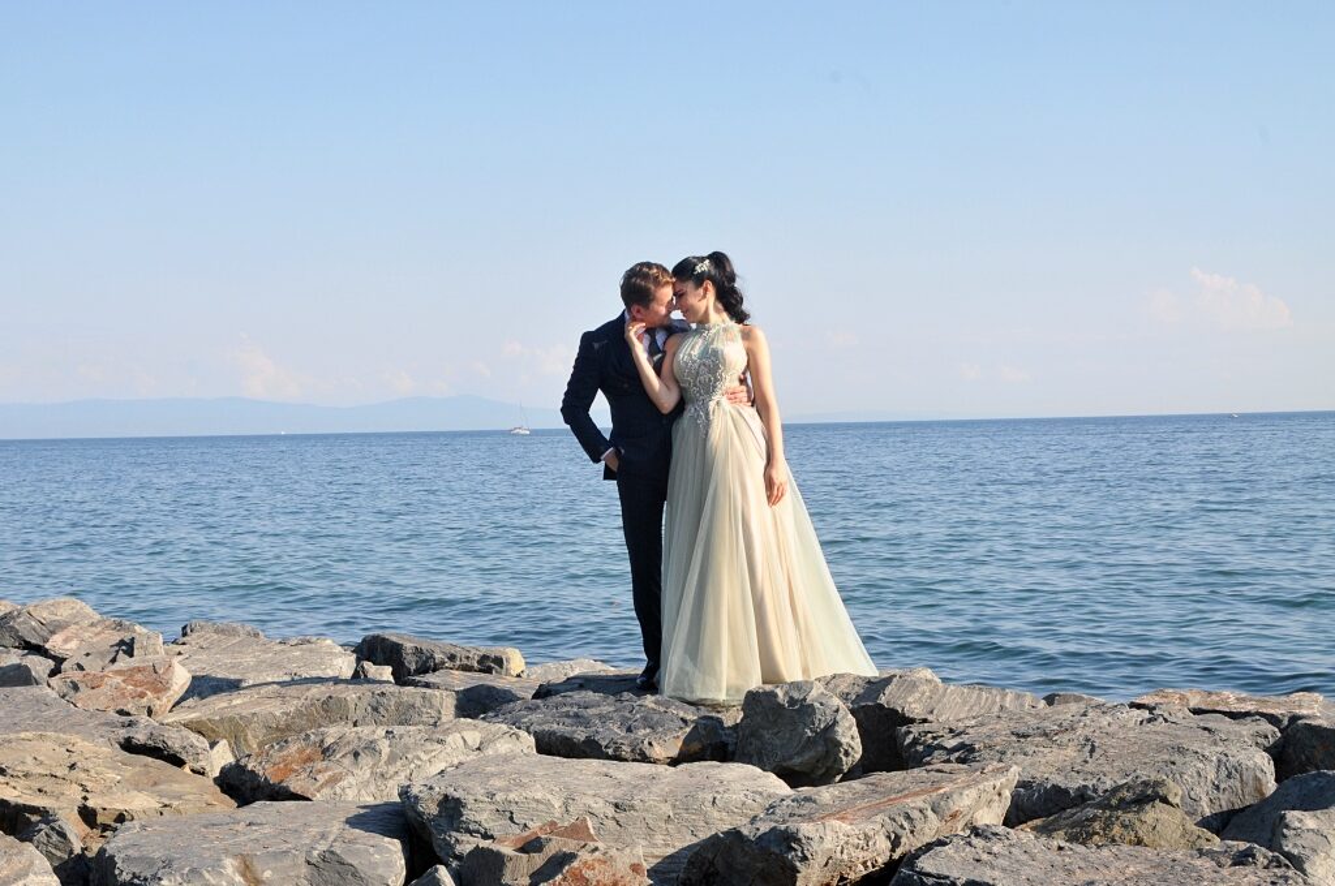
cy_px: 443
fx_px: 1778
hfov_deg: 41.2
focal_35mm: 48
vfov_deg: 28.0
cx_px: 668
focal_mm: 32
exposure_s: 1/125
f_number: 14
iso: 320
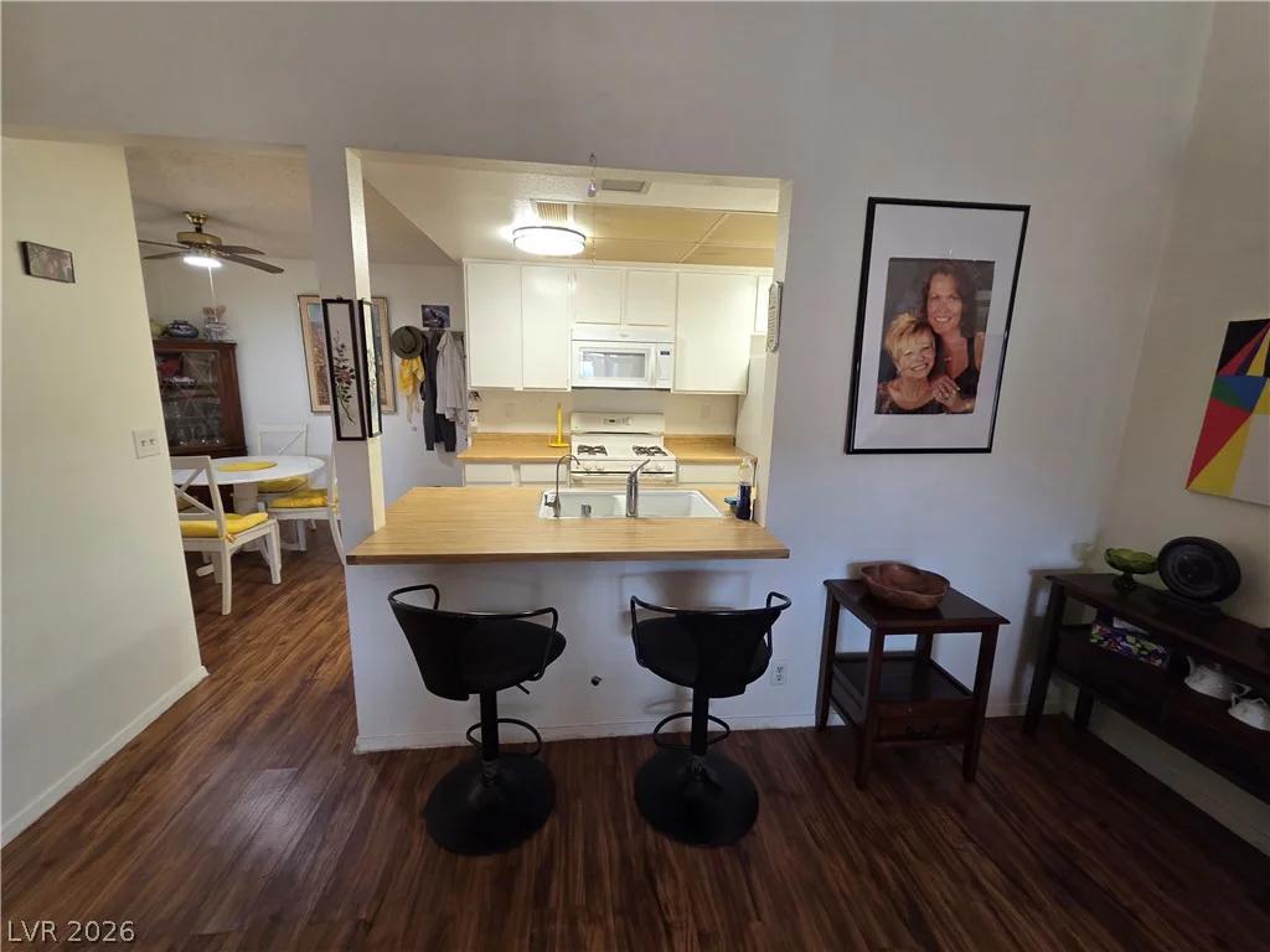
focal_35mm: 13
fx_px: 477
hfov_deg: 106.2
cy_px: 476
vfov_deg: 89.9
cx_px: 635
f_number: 2.2
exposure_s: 1/60
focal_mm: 2.2
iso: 160
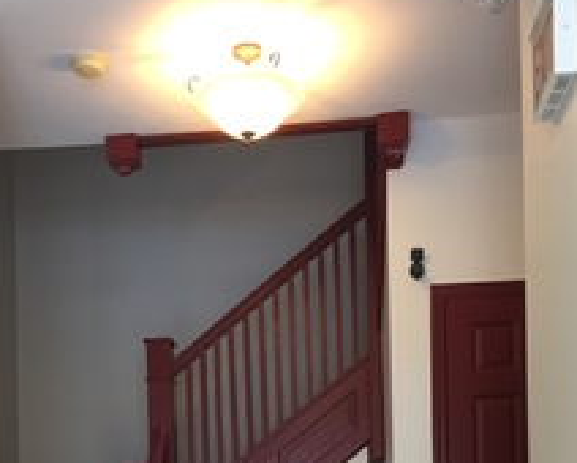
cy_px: 591
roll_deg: +0.6
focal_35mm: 64
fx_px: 1094
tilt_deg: +1.0
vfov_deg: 21.7
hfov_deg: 29.5
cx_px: 229
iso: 80
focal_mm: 4.15
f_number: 2.2
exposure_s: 1/30
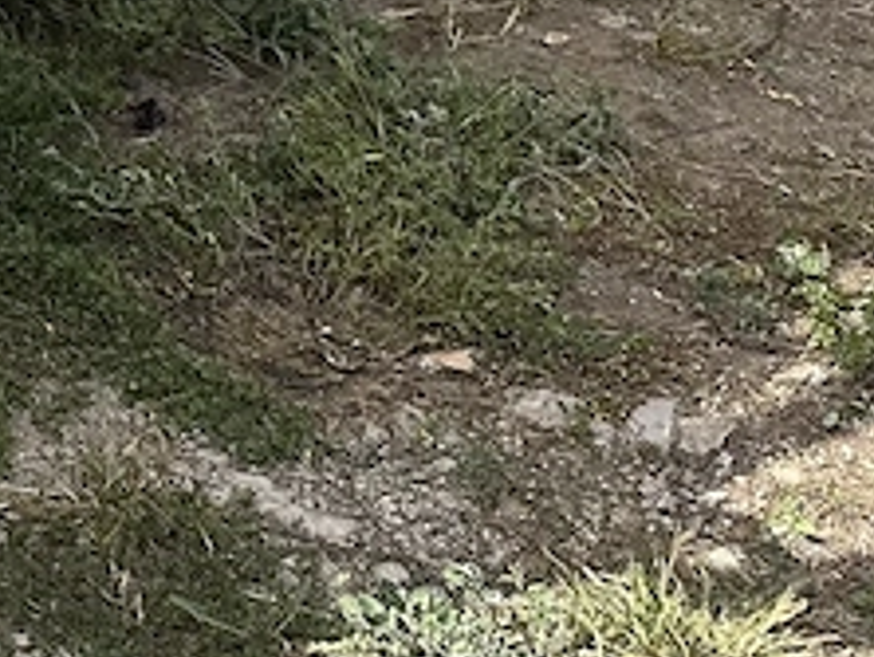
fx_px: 2730
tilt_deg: -8.0
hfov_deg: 15.9
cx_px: -614
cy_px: -759
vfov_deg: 11.9
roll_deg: -2.1
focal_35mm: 108
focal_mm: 6.86
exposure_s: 1/3861
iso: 80
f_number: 1.78
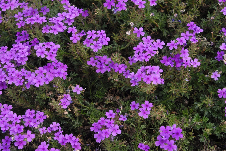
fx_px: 518
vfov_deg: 16.6
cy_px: 76
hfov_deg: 24.6
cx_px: 113
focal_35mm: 82
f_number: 8
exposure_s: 1/250
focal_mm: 55
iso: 400
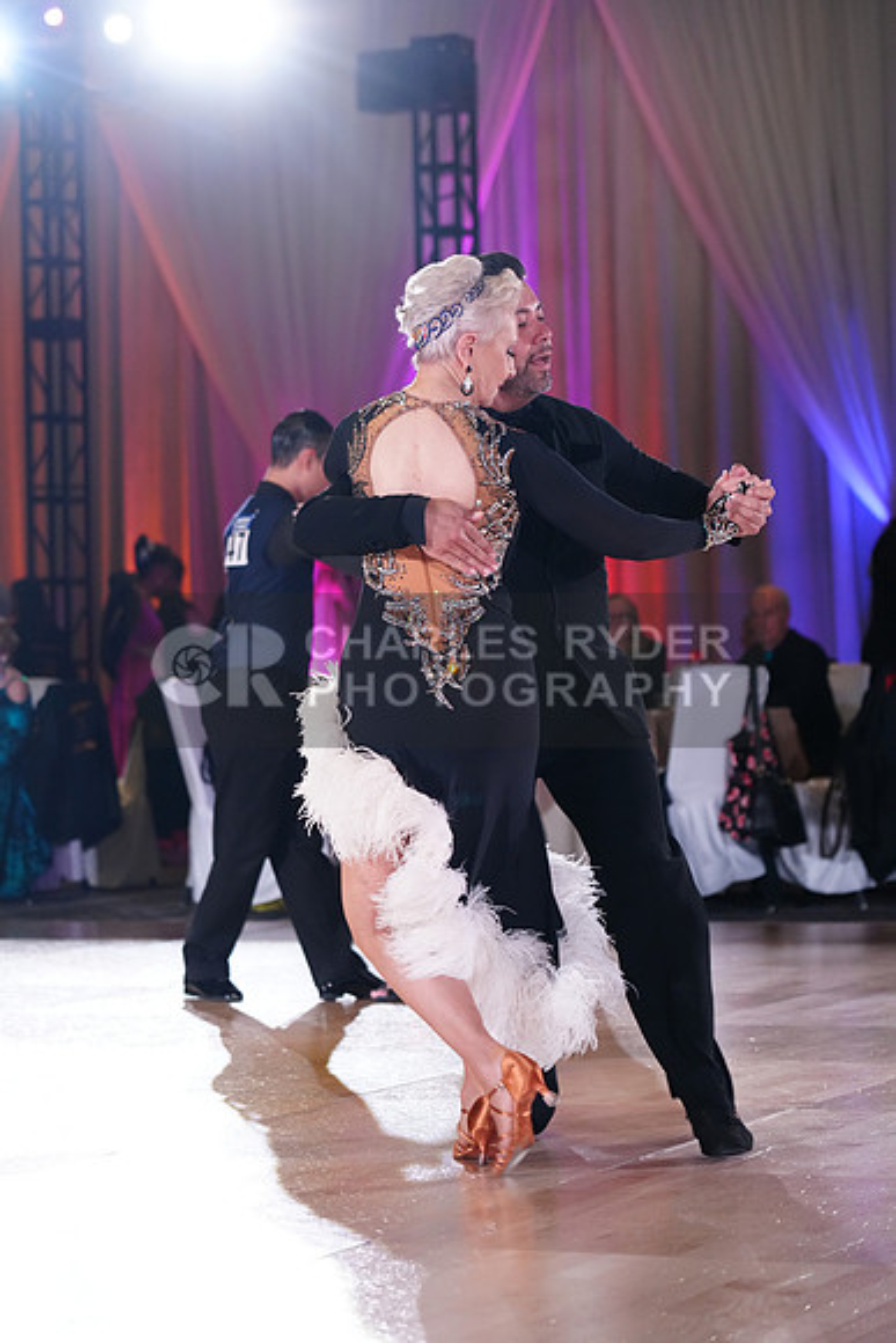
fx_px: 3917
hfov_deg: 13.0
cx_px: 448
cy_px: 672
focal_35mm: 105
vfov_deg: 19.5
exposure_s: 1/320
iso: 3200
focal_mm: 105
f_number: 4
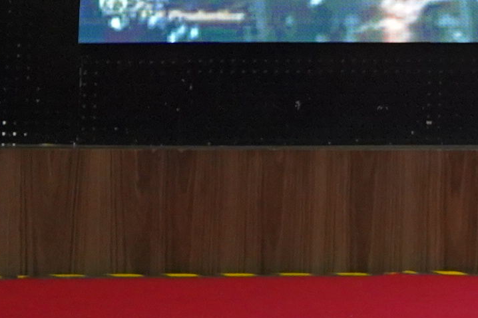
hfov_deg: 9.8
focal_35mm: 182
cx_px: 1172
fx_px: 2417
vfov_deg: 7.3
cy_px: -249
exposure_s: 1/125
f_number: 3.5
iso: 5000
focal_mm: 33.2
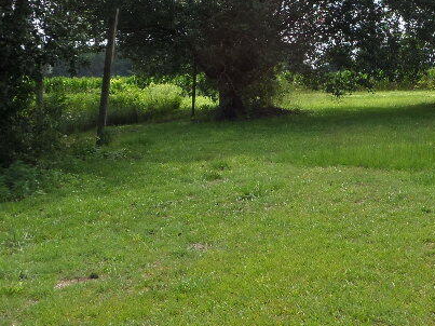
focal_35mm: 61
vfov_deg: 23.8
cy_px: 81
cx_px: 311
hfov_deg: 31.3
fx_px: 766
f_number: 3.2
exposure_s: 1/750
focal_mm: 4
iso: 100
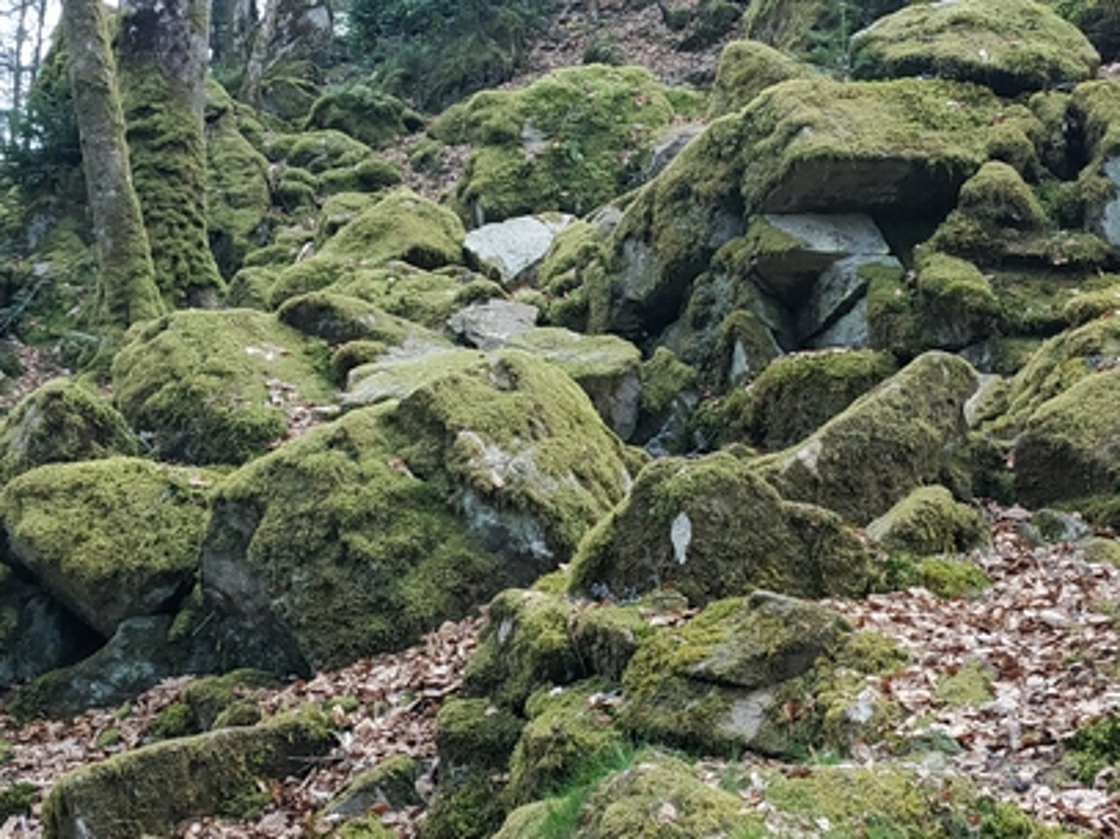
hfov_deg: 32.6
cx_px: 669
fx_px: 1908
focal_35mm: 59
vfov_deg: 24.8
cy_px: 341
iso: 250
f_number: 1.9
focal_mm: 3.94
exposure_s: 1/272
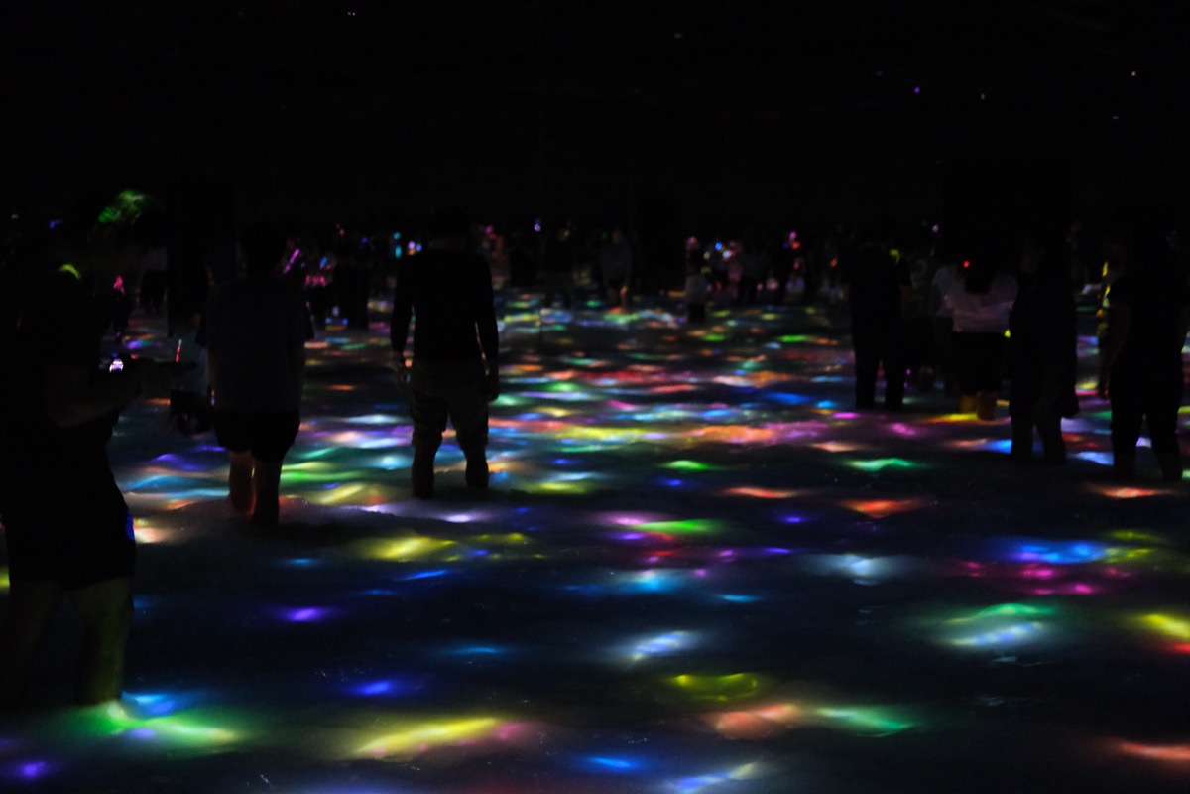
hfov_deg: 37.5
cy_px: 397
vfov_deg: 25.5
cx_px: 595
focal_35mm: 53
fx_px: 1752
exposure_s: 1/42
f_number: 1.4
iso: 8000
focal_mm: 35
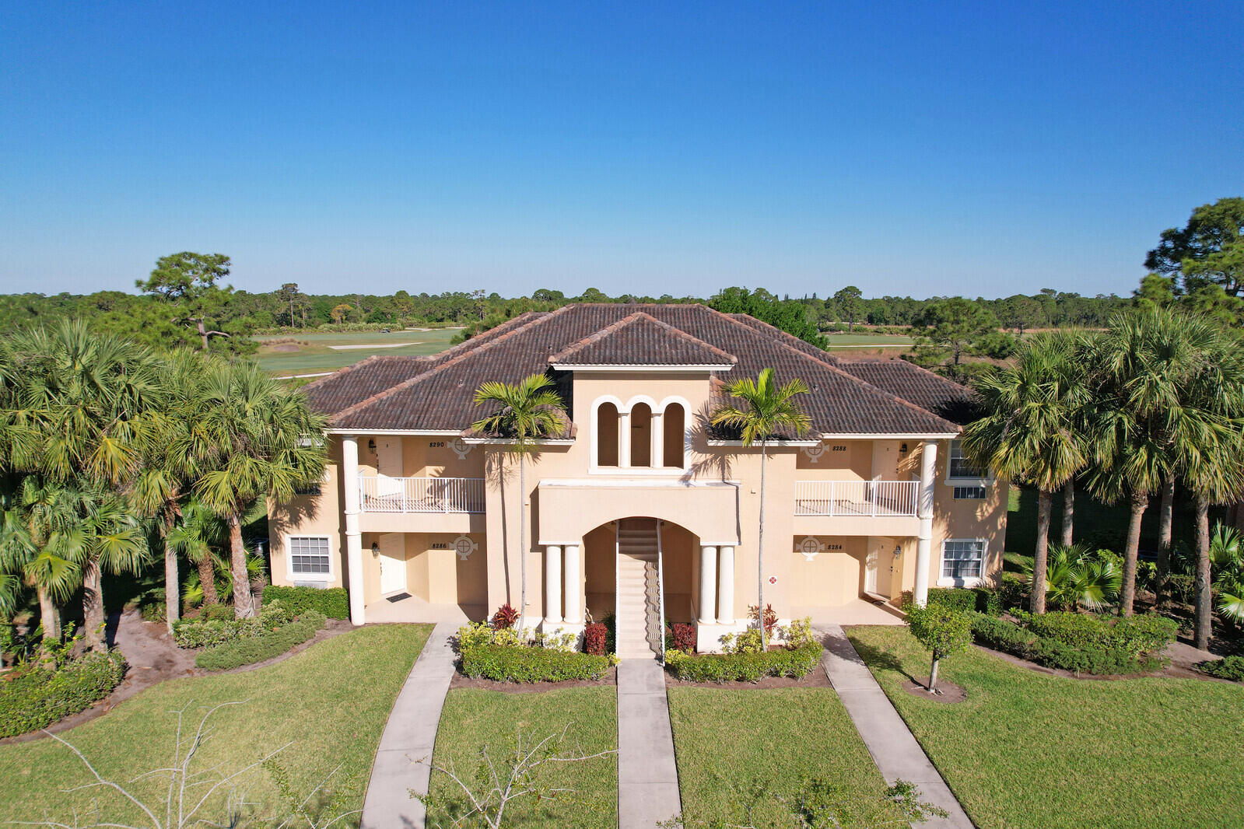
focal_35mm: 22
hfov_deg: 78.6
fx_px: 760
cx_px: 622
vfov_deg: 57.2
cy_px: 414
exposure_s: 1/3200
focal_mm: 8.38
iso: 160
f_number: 2.8
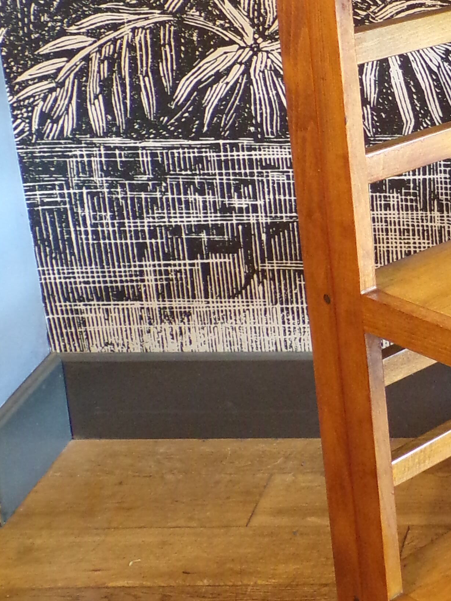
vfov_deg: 24.6
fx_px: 1372
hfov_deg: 17.2
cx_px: 630
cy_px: 189
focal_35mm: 79
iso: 294
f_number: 3.1
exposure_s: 1/17
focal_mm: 5
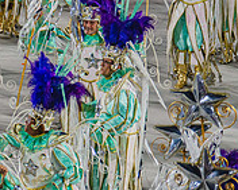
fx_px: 3806
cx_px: -99
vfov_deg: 2.9
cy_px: 32
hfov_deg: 3.6
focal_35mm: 540
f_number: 5.3
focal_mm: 175
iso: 1600
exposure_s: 1/320
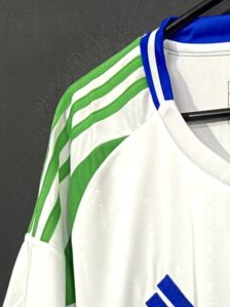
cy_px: 380
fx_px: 789
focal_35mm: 89
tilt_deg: -5.5
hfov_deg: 16.0
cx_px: 268
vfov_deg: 20.4
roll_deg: +1.1
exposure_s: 1/60
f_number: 1.8
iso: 125
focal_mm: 4.25
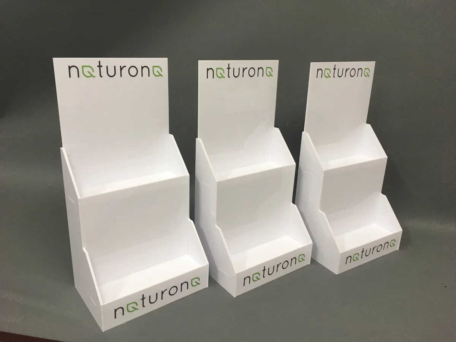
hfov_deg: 61.7
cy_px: 171
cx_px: 228
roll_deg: -4.3
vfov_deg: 48.2
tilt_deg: -18.4
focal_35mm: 29
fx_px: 382
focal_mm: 4.15
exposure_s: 1/33
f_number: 2.2
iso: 40
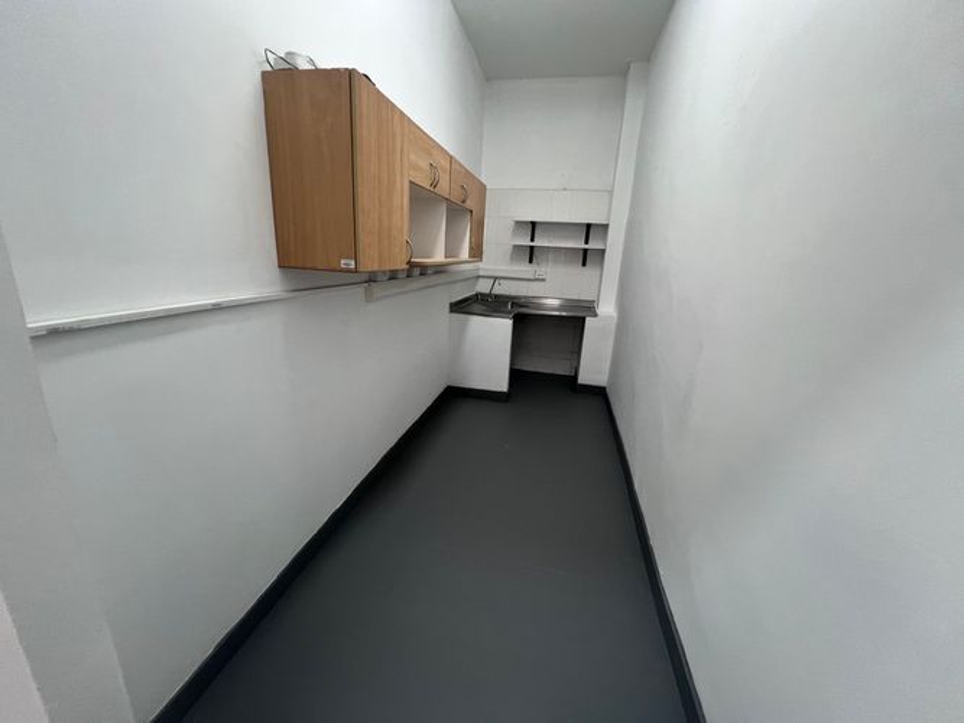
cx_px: 482
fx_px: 362
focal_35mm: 13
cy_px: 362
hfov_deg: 106.2
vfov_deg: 89.9
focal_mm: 1.57
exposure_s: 1/60
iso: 125
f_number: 1.8
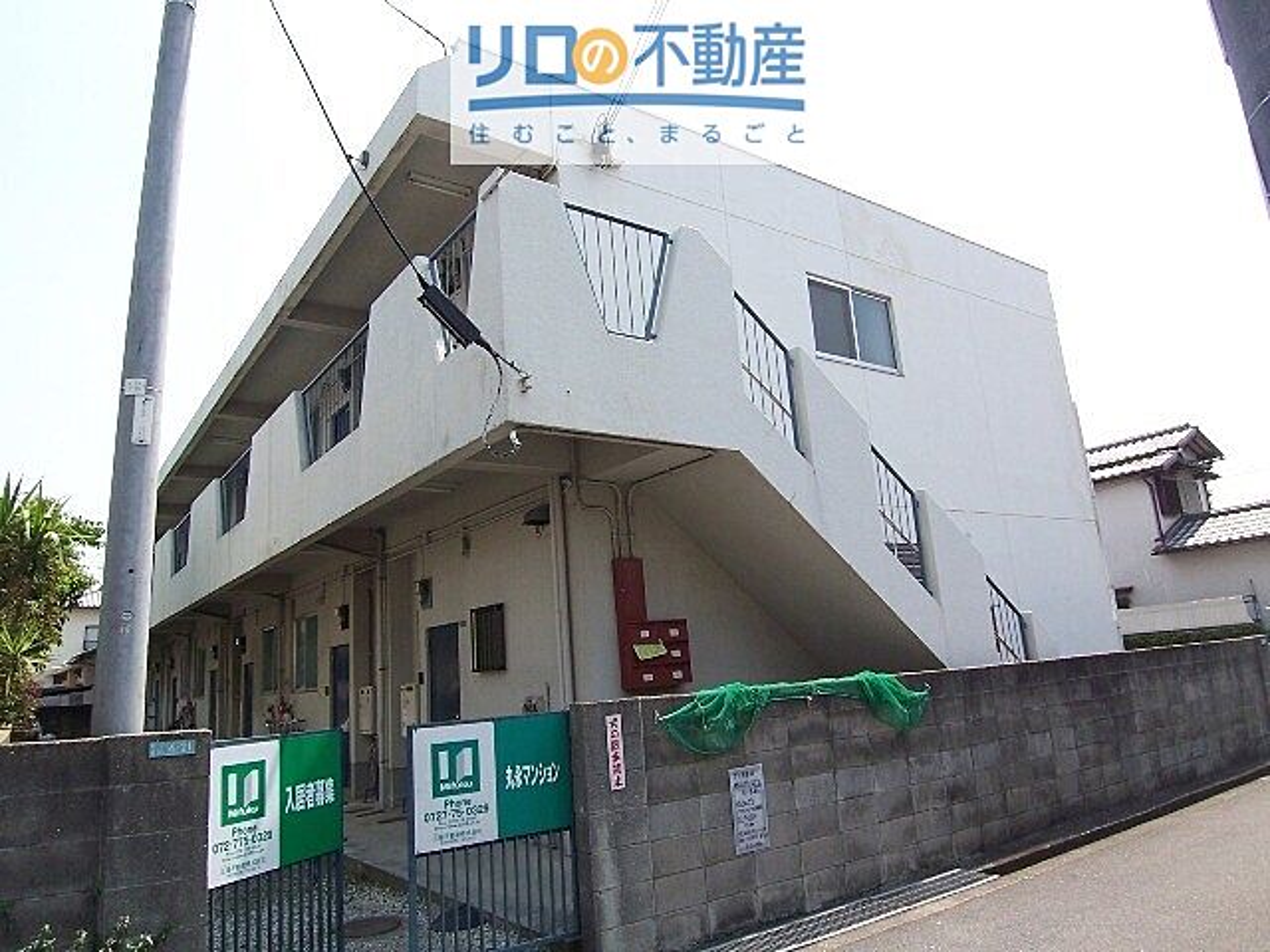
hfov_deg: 73.9
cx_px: 635
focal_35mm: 23
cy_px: 476
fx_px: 844
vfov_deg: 58.9
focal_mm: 3.8
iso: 64
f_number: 5.6
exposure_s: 1/160
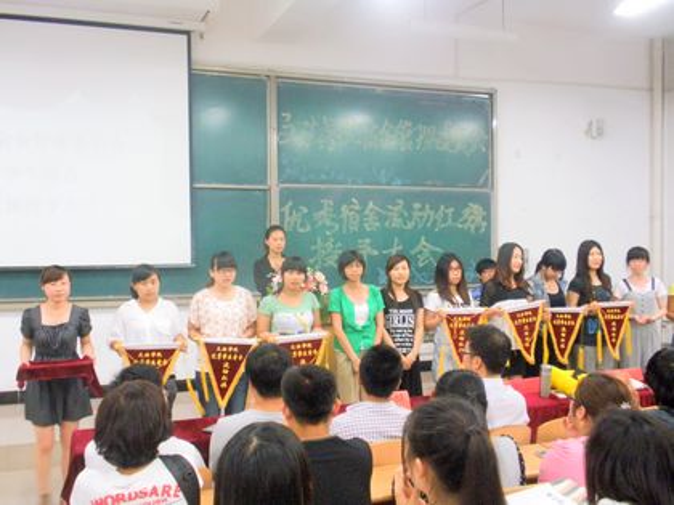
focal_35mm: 37
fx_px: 720
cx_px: 337
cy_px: 252
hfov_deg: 50.1
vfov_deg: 38.7
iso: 200
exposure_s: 1/10
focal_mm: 6.6
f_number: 3.5
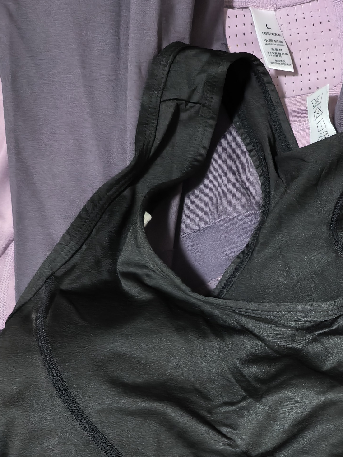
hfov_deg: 27.4
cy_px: 383
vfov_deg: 35.9
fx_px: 674
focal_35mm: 51
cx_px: 317
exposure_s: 1/25
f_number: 1.6
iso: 640
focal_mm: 5.34
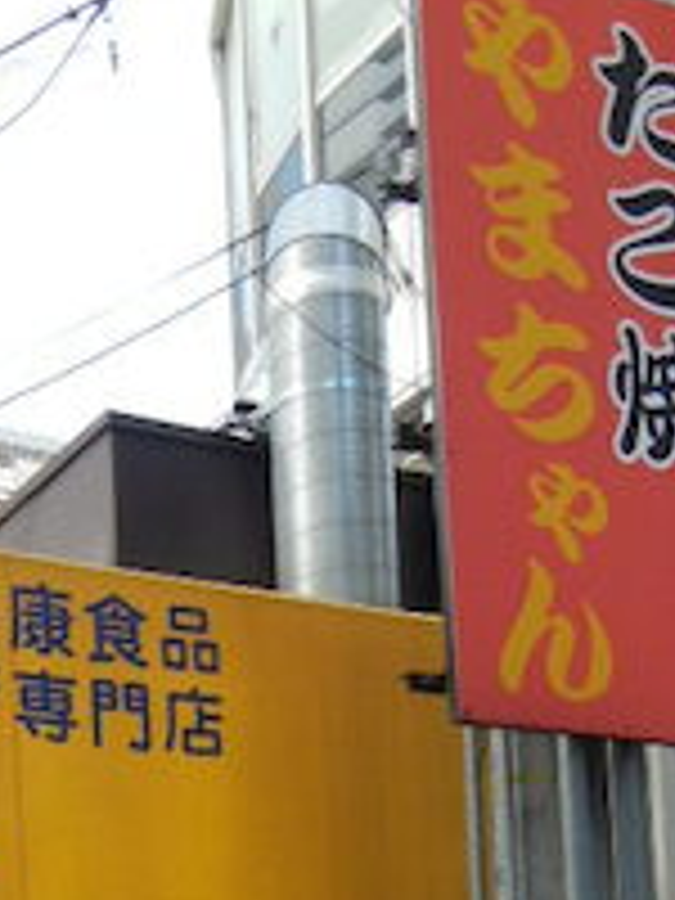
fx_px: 2340
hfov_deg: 16.4
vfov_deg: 19.7
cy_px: 1233
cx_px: 252
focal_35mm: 90
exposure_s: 1/362
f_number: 3.5
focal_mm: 5.4
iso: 160
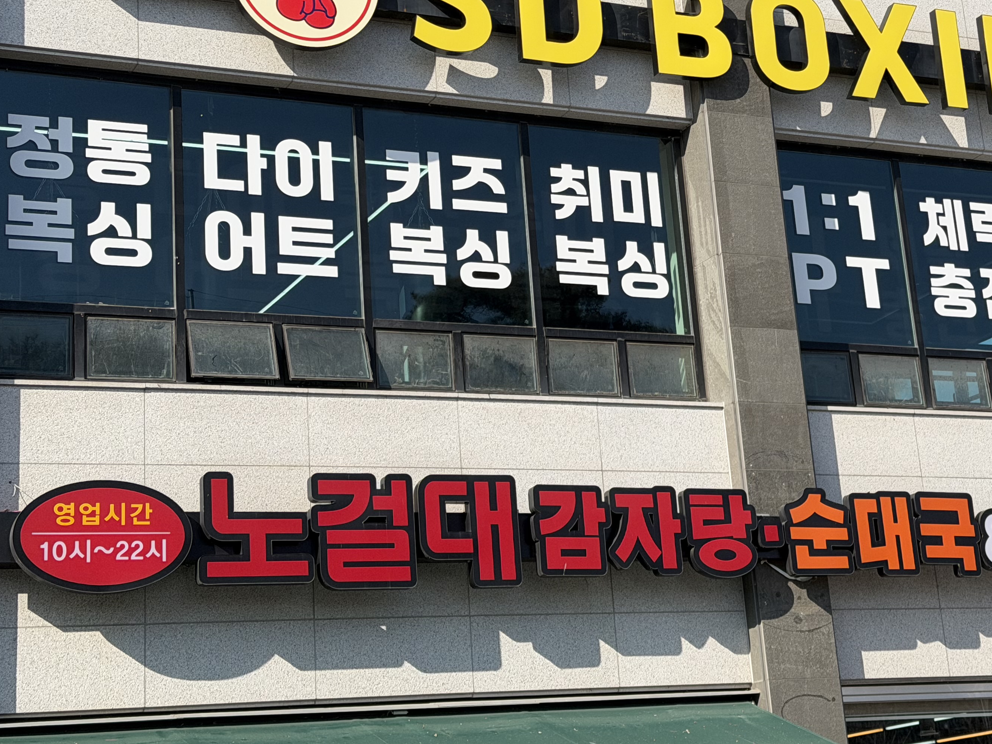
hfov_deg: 26.6
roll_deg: +4.6
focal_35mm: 73
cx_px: 626
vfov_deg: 20.0
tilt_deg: +19.3
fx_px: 2092
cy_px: 201
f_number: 1.78
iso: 64
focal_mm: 6.76
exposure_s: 1/4098
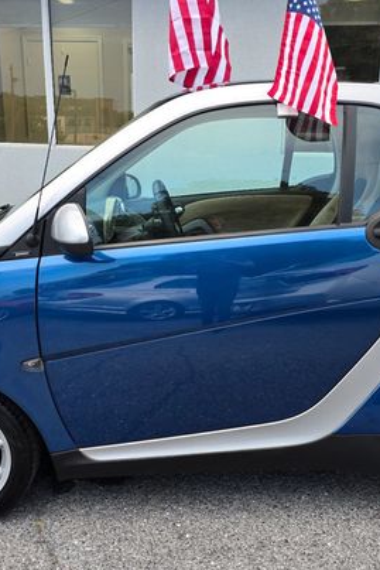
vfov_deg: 50.6
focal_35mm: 38
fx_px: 601
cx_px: 219
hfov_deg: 35.0
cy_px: 315
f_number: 1.7
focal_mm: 6.3
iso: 32
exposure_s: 1/120
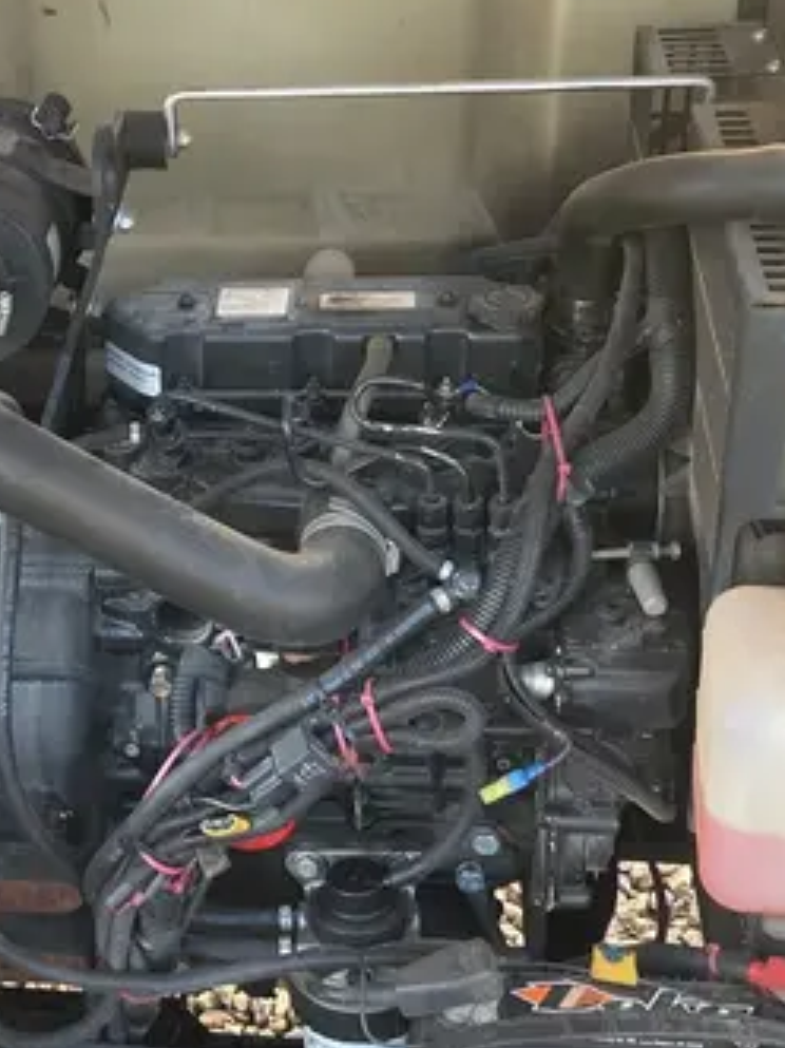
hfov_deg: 23.2
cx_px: 139
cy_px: 521
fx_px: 1876
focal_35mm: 62
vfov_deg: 31.2
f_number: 1.8
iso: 80
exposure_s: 1/87
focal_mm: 3.99
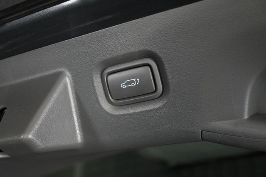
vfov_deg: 29.8
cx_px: 133
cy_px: 88
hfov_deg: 43.6
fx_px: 332
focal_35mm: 45
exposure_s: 1/100
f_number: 4.8
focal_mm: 30
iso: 3200
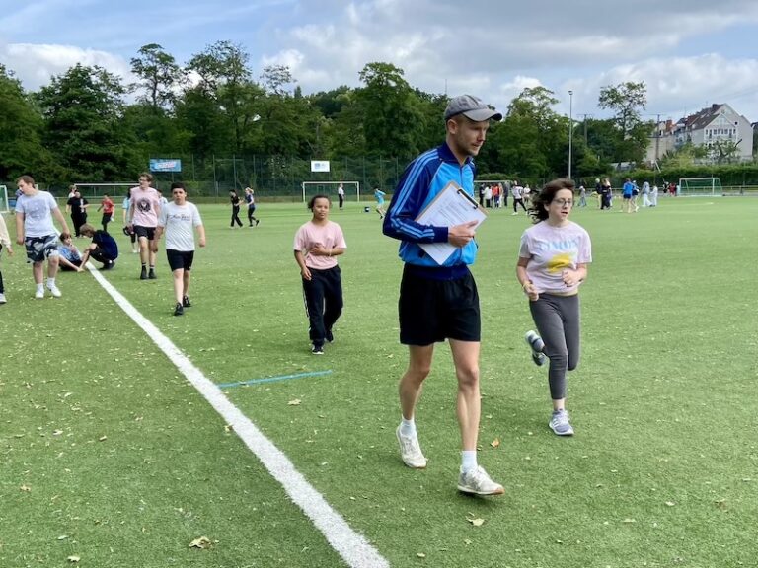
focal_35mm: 26
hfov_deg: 67.3
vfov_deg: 53.1
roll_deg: +1.1
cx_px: 379
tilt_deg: -8.9
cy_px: 284
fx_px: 569
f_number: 1.8
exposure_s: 1/1779
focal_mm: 4.25
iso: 32
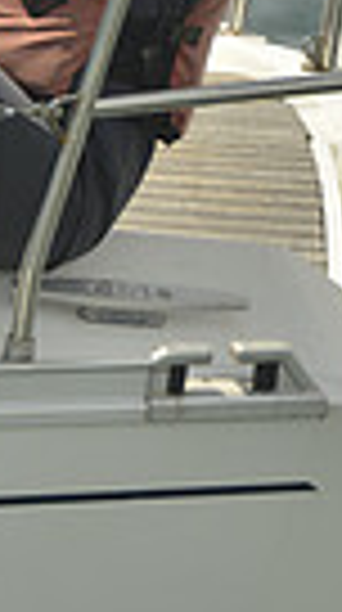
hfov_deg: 1.4
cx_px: 191
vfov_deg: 2.4
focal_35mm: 894
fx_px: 14485
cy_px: 189
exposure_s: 1/1250
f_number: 7.1
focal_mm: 200
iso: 200
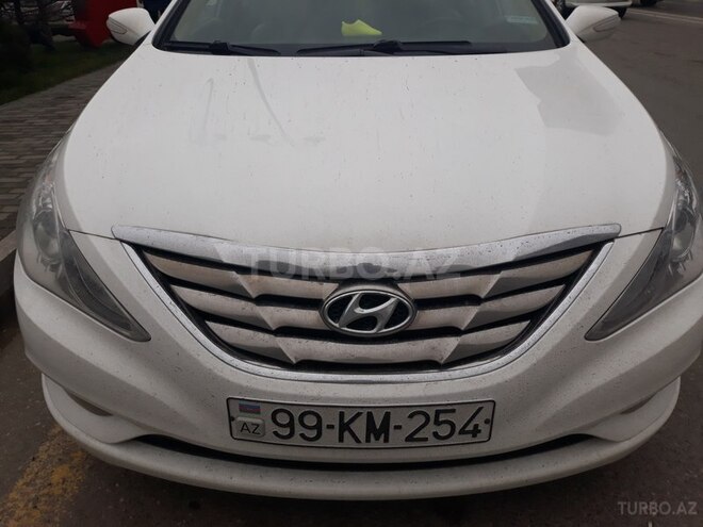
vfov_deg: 51.4
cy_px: 264
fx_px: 548
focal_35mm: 27
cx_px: 352
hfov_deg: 65.3
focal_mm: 3.71
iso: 40
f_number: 1.7
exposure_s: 1/833
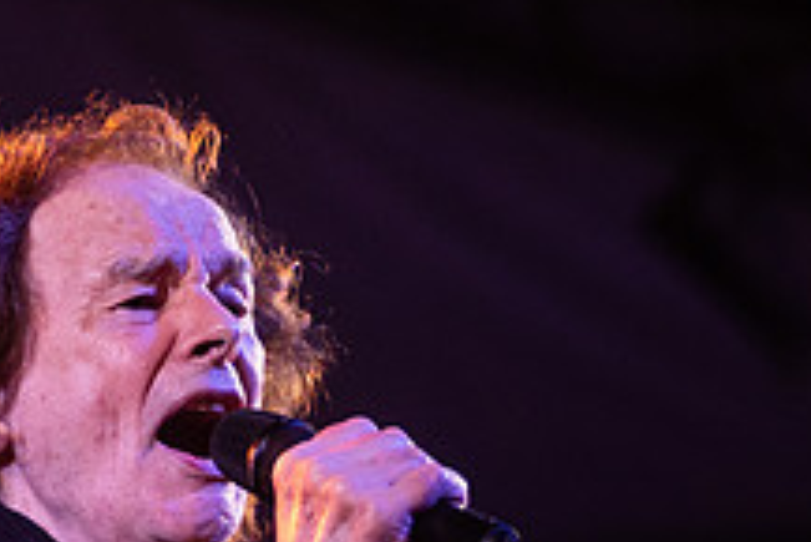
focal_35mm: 373
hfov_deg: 5.5
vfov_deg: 3.7
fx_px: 8408
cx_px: 277
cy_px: 522
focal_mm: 125
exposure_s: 1/400
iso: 1600
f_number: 3.2
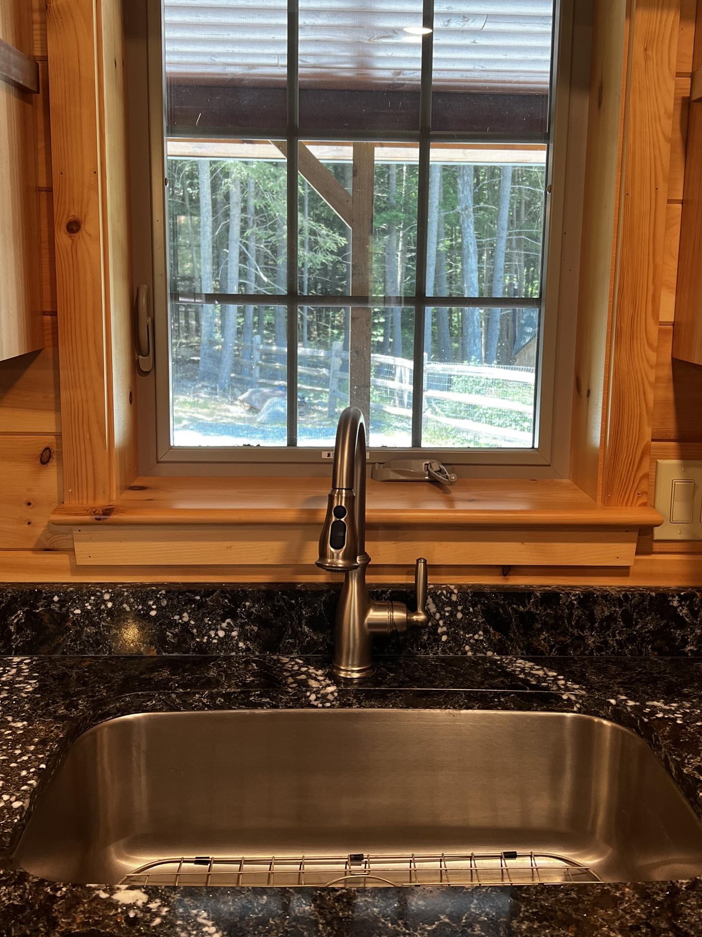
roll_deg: -0.9
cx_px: 362
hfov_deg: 41.8
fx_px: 920
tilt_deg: -8.9
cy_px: 416
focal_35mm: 34
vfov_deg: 53.8
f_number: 1.5
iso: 125
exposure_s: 1/120
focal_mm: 5.7
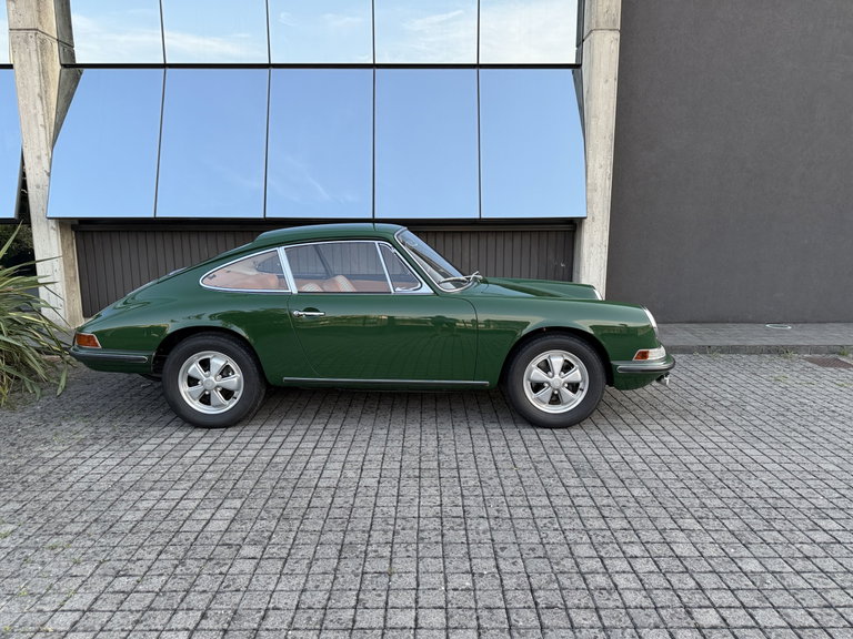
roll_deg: -0.2
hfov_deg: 71.6
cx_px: 426
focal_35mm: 24
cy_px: 320
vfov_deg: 56.8
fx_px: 591
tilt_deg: -9.8
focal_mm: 6.76
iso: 80
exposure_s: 1/456
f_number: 1.78
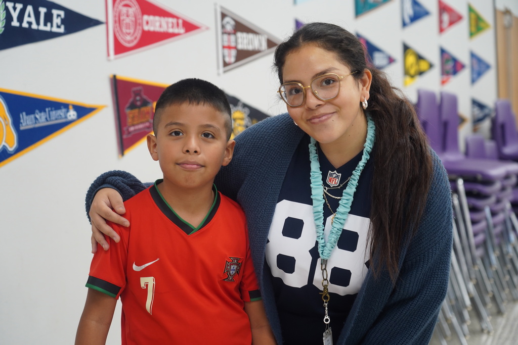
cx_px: 259
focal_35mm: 71
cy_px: 172
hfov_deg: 28.4
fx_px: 1022
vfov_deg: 19.2
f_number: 4
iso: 1000
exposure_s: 1/160
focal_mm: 71
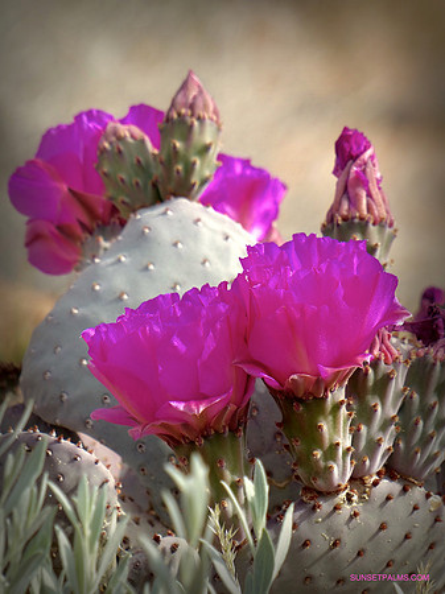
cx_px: 222
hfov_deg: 3.5
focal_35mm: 420
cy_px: 297
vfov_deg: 4.7
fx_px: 7206
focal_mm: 75.6
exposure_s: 1/640
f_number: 4
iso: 100
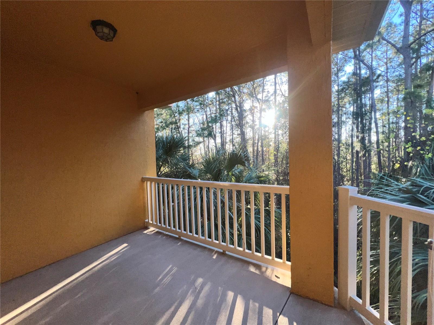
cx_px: 217
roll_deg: +2.0
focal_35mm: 13
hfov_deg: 106.2
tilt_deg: -1.9
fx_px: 163
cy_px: 162
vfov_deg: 89.9
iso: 25
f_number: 1.8
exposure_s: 1/435
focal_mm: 1.57
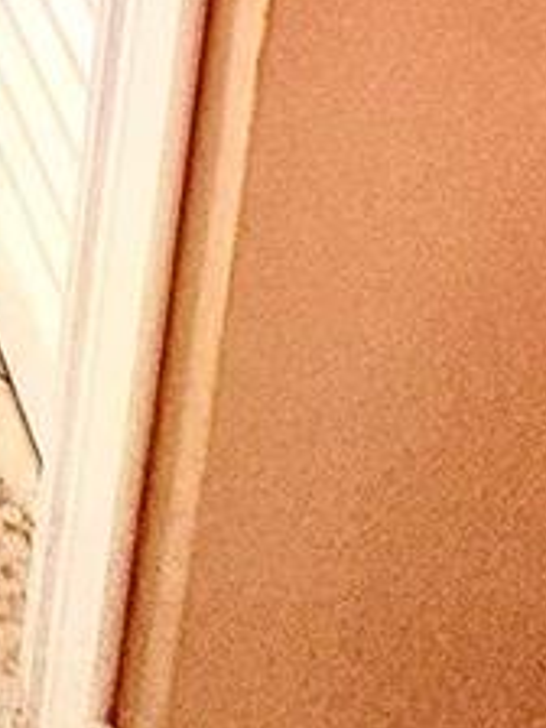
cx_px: -670
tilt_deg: -12.9
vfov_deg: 14.9
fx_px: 1577
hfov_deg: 14.6
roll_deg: +0.8
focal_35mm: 75
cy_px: -1034
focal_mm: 2.22
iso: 200
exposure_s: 1/120
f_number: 2.2
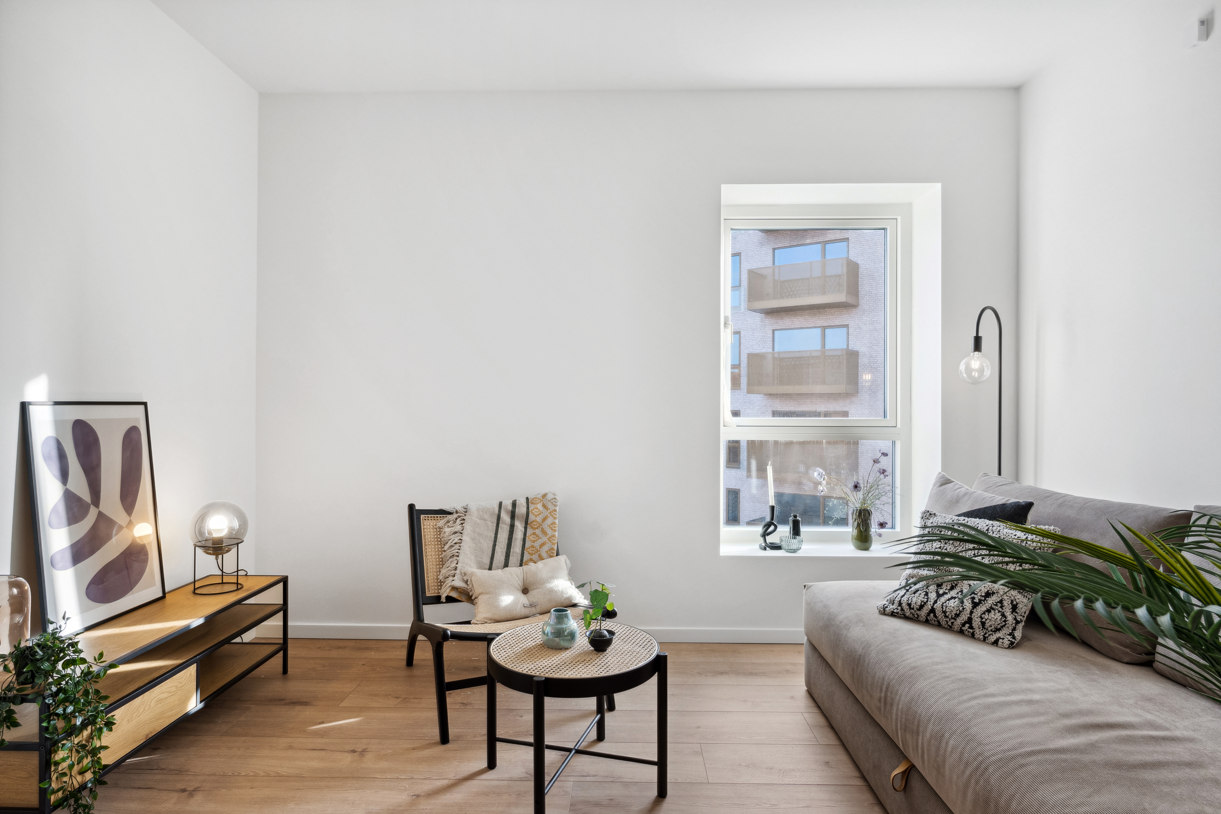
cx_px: 610
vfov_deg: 57.8
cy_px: 407
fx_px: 738
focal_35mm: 22
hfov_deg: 79.2
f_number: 8
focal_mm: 14.5
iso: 640
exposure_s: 1/60
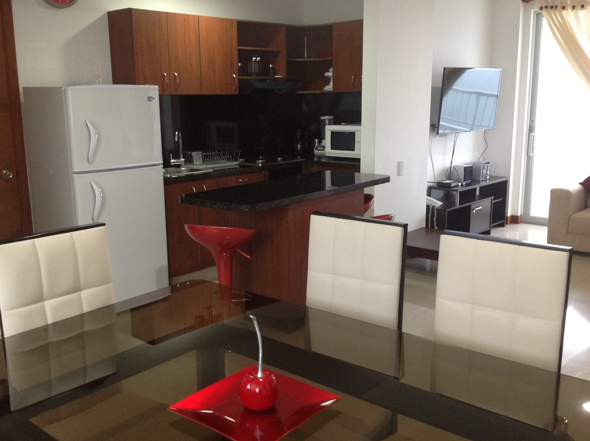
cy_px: 222
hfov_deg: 49.0
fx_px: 647
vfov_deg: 37.6
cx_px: 286
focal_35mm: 38
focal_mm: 4.28
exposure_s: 1/15
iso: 200
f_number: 2.4
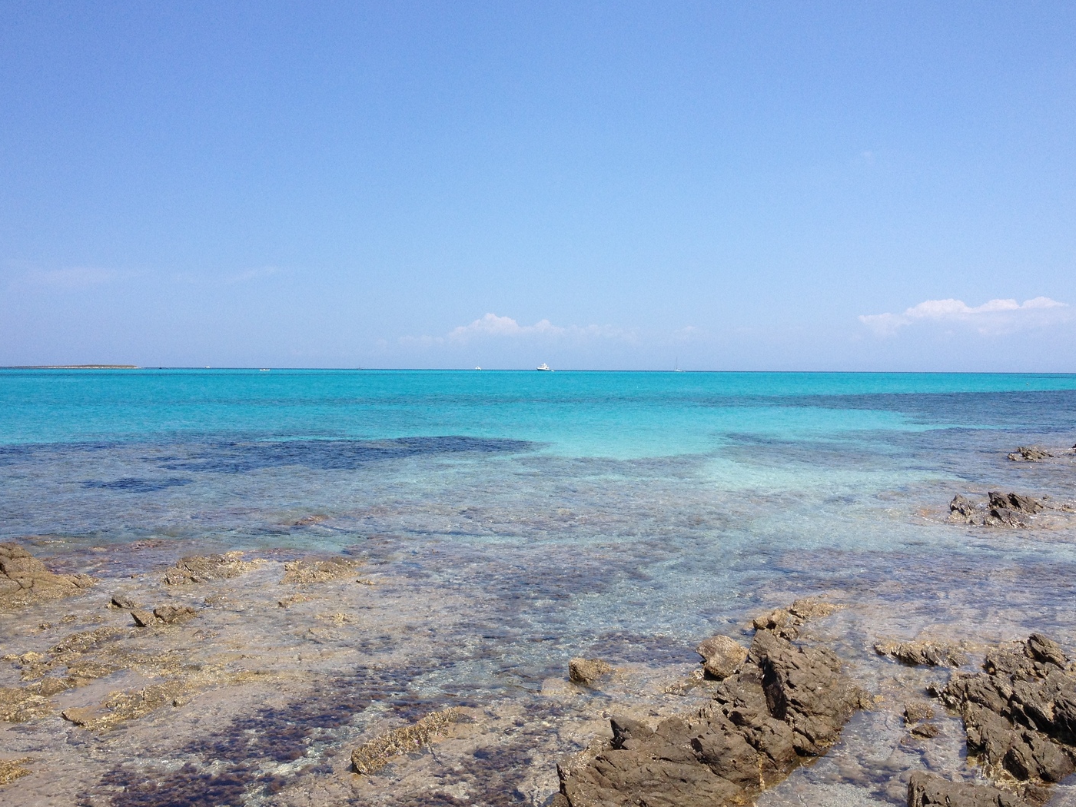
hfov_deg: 46.8
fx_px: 1243
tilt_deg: -4.2
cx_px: 552
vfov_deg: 36.0
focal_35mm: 40
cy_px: 397
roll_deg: -0.7
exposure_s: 1/2208
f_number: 2.4
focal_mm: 4.28
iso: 50
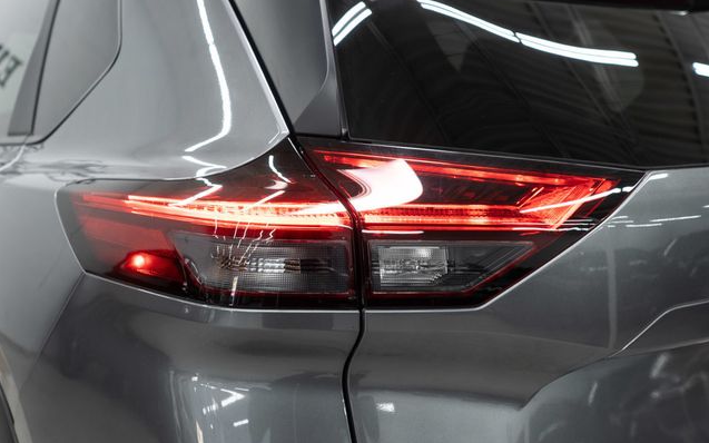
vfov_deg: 29.9
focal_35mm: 43
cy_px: 220
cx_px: 354
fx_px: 831
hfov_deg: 46.2
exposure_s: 1/40
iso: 200
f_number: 3.2
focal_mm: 28
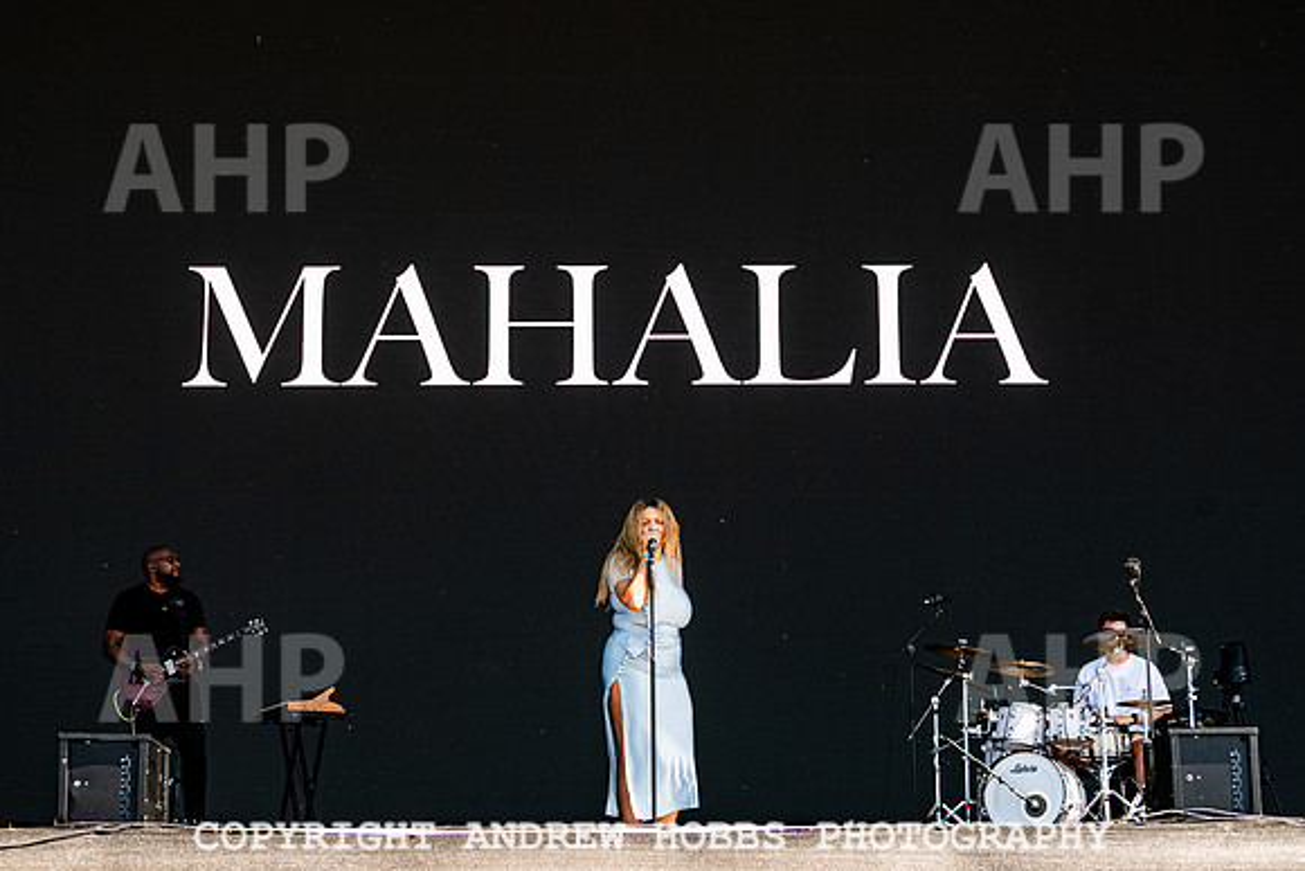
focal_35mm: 76
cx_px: 634
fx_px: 2751
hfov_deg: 26.7
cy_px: 406
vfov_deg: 18.0
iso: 400
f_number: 4.5
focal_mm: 70
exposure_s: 1/1250
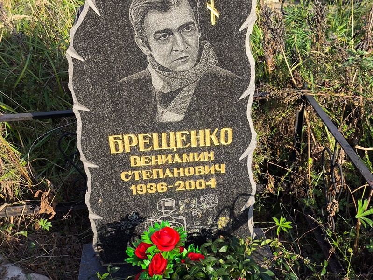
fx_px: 539
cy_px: 140
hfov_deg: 38.2
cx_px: 186
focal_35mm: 50
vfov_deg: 29.1
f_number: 1.7
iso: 50
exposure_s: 1/624
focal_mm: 4.71
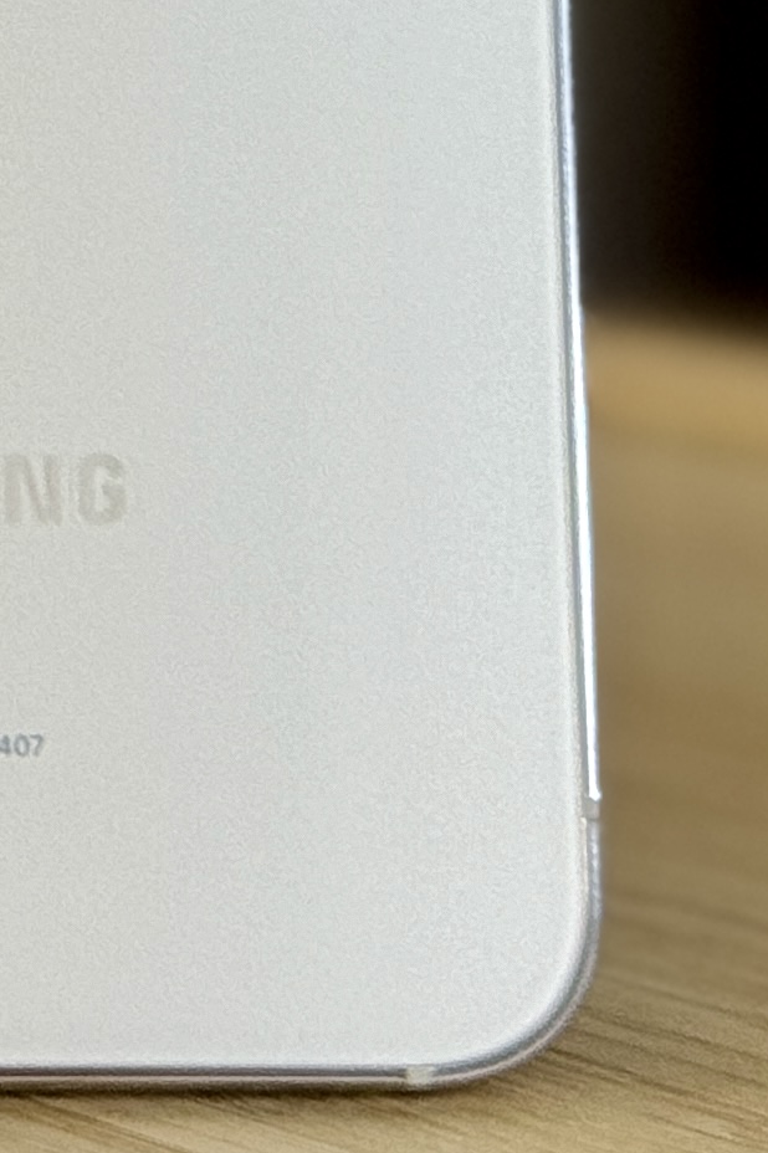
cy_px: -419
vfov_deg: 9.3
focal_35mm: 217
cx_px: -785
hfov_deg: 6.2
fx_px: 6949
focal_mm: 6.86
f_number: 1.78
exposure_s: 1/60
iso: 200
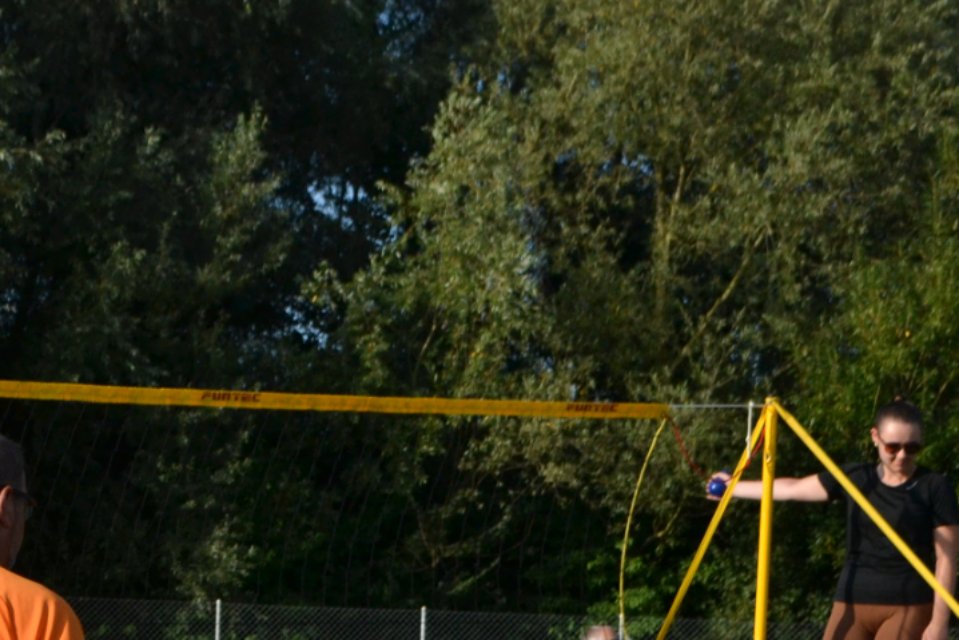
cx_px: -302
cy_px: 625
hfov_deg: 12.9
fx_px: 4103
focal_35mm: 154
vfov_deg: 8.9
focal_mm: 36
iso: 400
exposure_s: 1/1600
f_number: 6.3
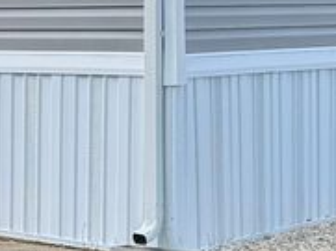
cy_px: 78
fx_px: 1802
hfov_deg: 10.1
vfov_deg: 8.0
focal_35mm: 186
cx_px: -252
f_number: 1.78
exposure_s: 1/1112
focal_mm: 6.76
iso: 80
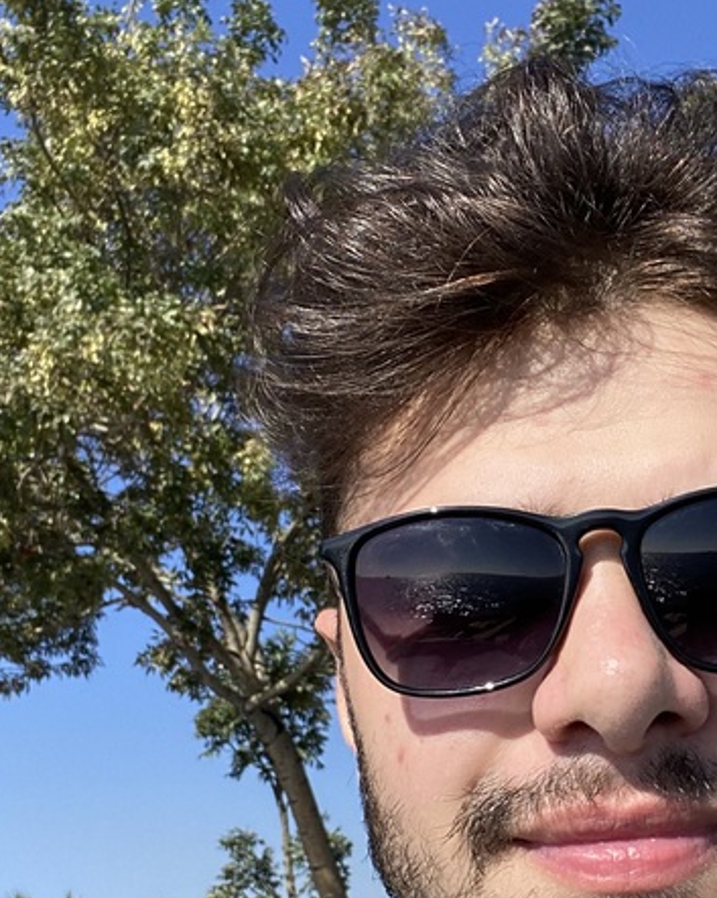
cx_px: 609
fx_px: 1620
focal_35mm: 61
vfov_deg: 30.8
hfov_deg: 24.4
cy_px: 587
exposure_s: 1/1038
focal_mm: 2.71
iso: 25
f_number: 2.2
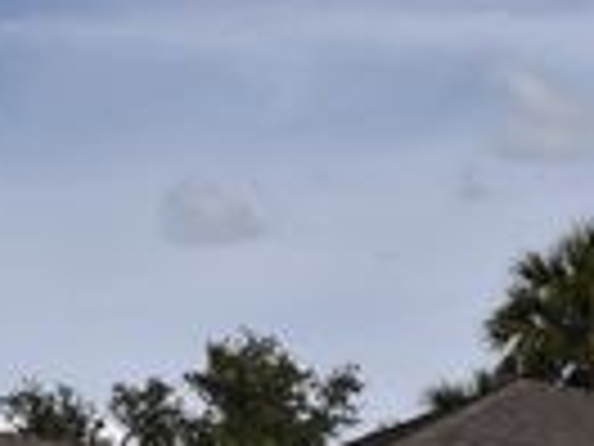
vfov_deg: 13.4
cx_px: 158
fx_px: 1870
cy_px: 428
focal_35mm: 109
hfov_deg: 17.9
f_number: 20
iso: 200
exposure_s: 1/200
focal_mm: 20
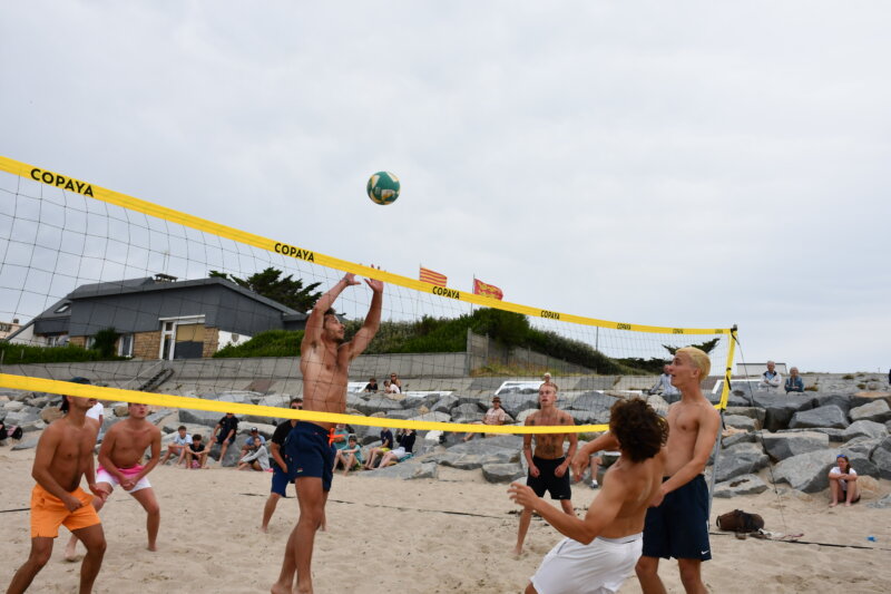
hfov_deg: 55.8
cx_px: 446
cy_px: 297
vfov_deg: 38.9
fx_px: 841
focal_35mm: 34
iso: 500
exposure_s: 1/500
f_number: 11
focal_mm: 23
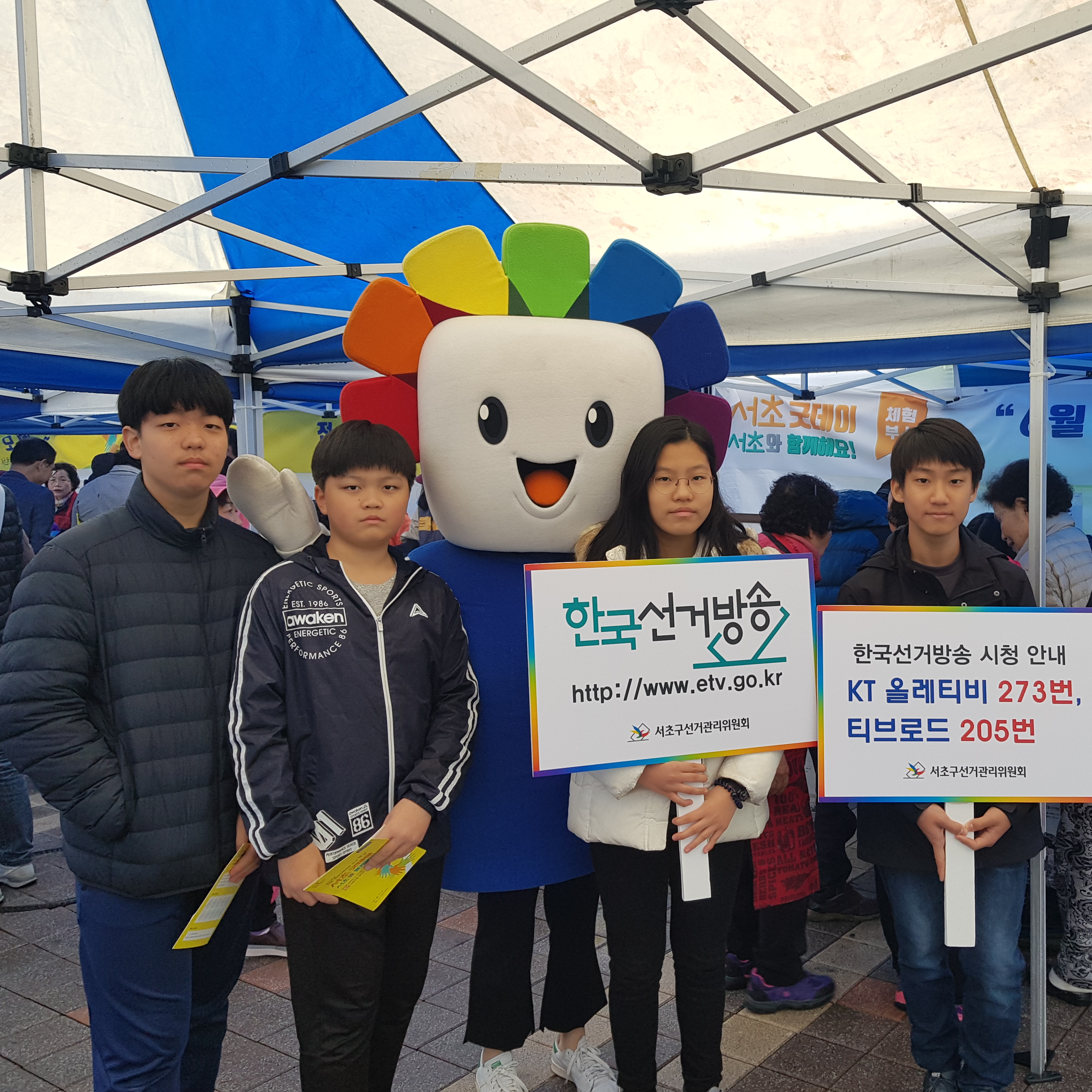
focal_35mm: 31
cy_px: 548
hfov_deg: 51.6
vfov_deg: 52.5
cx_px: 723
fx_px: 1106
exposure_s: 1/103
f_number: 1.7
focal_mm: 4.3
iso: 40
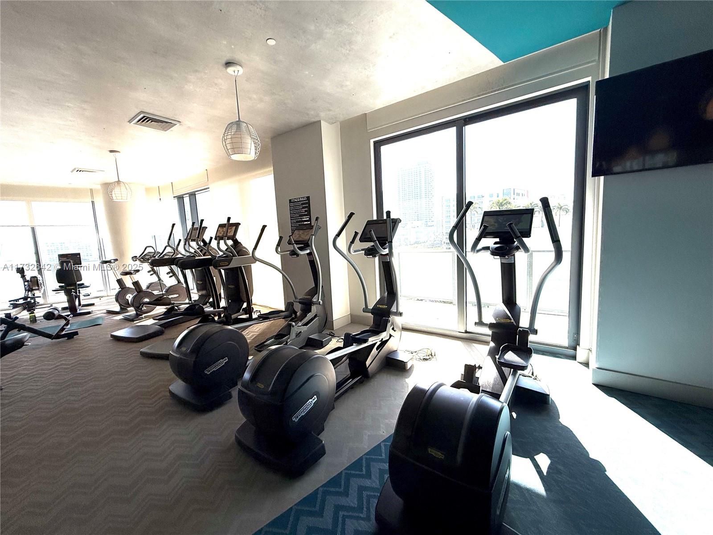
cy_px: 268
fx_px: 288
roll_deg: +3.2
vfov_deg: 85.7
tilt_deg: -6.8
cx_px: 356
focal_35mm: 14
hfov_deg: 102.1
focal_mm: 2.22
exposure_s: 1/403
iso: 64
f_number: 2.2
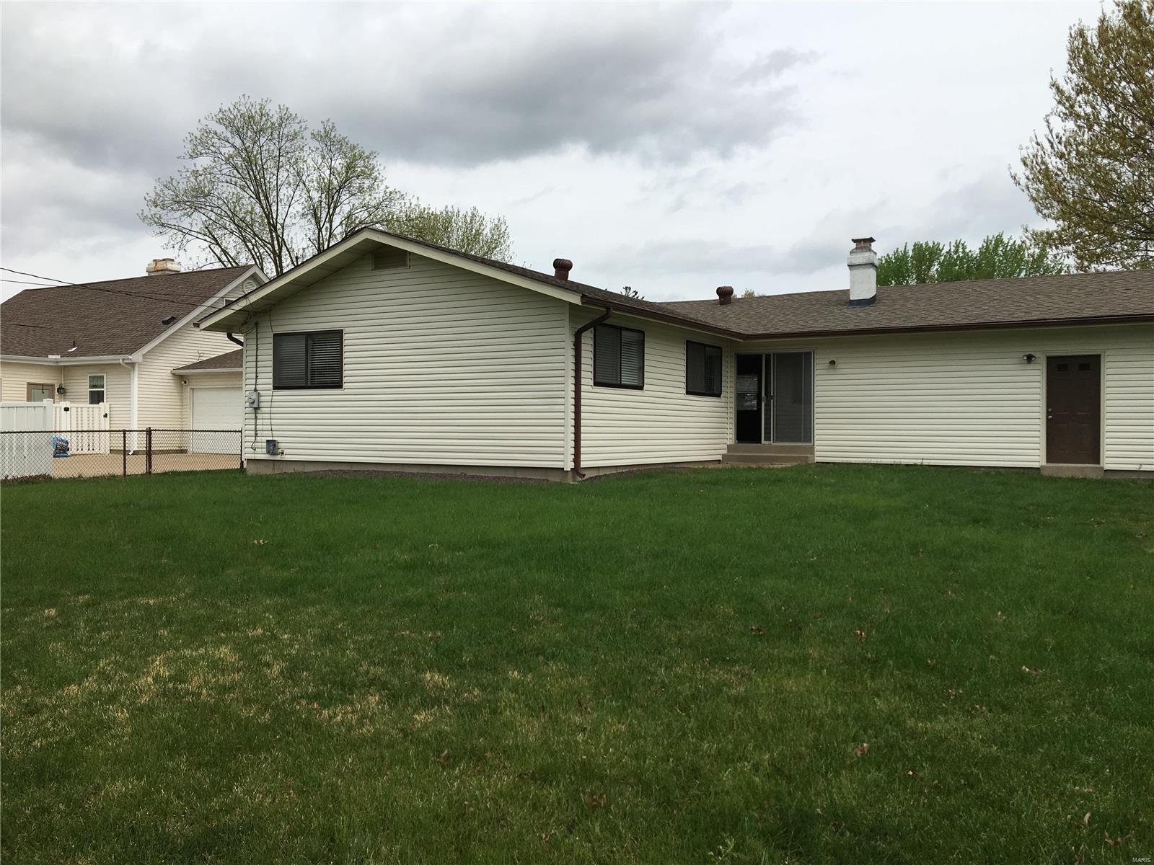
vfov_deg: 48.2
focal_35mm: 29
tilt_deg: +2.7
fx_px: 967
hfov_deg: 61.7
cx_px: 577
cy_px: 432
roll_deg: -0.4
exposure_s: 1/2024
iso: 25
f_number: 2.2
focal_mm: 4.15
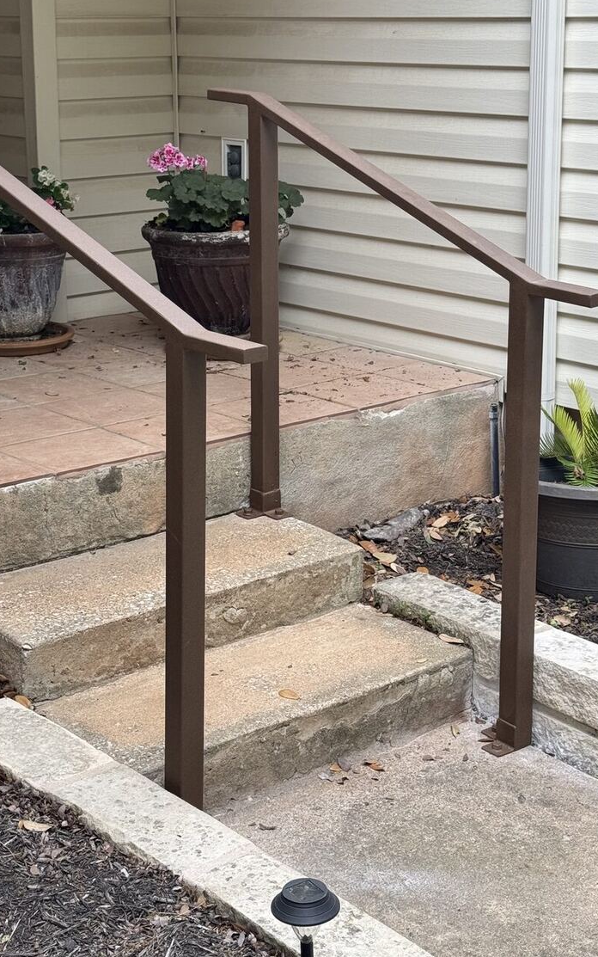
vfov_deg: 31.8
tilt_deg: -12.1
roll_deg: +1.0
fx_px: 1668
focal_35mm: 64
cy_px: 357
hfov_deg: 20.3
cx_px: 250
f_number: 1.78
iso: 64
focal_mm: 6.76
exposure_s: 1/171
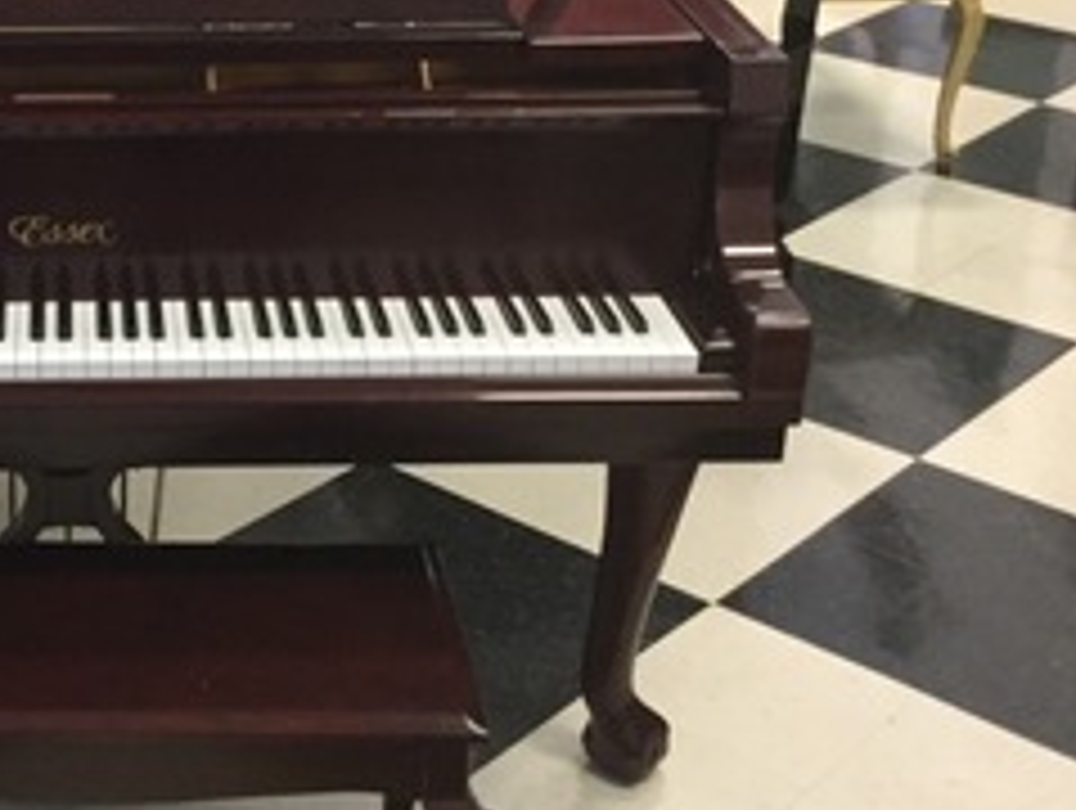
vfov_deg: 21.2
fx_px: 2148
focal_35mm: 69
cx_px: 47
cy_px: 234
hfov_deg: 26.9
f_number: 2.4
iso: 200
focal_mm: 3.3
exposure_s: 1/30
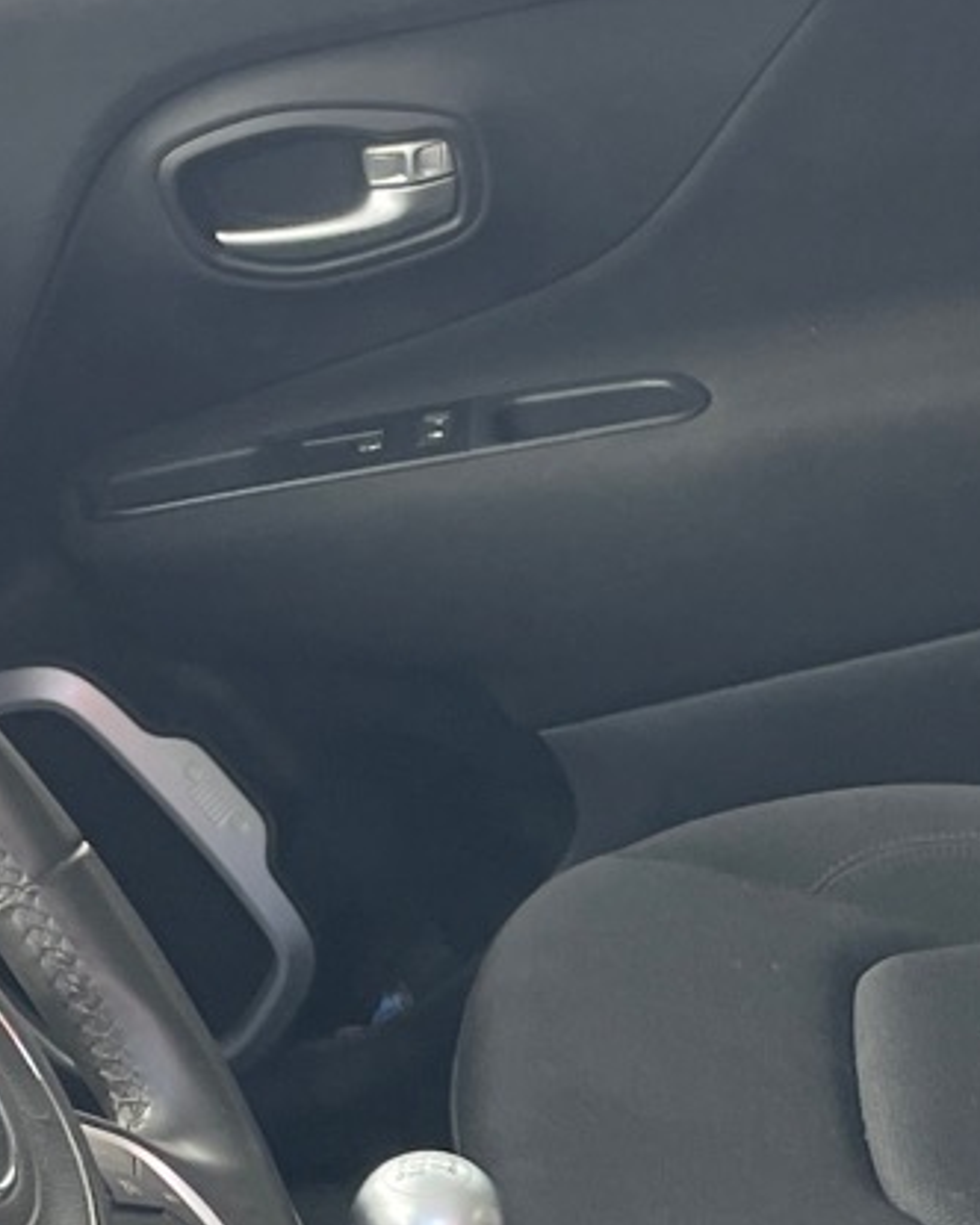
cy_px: 1284
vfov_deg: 17.0
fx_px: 3988
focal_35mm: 110
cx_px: 800
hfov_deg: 13.9
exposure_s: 1/121
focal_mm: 4.2
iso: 64
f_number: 1.6
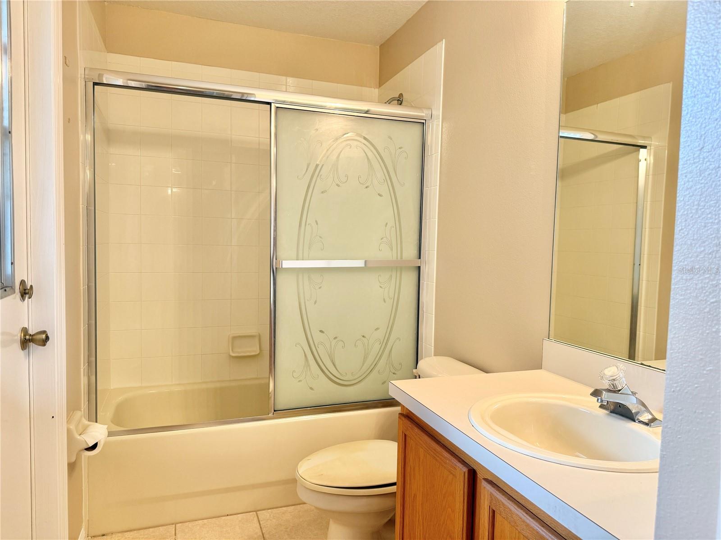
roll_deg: -0.9
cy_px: 270
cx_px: 360
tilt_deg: -2.9
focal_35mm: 24
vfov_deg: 56.8
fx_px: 500
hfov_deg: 71.6
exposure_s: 1/60
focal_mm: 6.76
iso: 125
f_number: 1.78
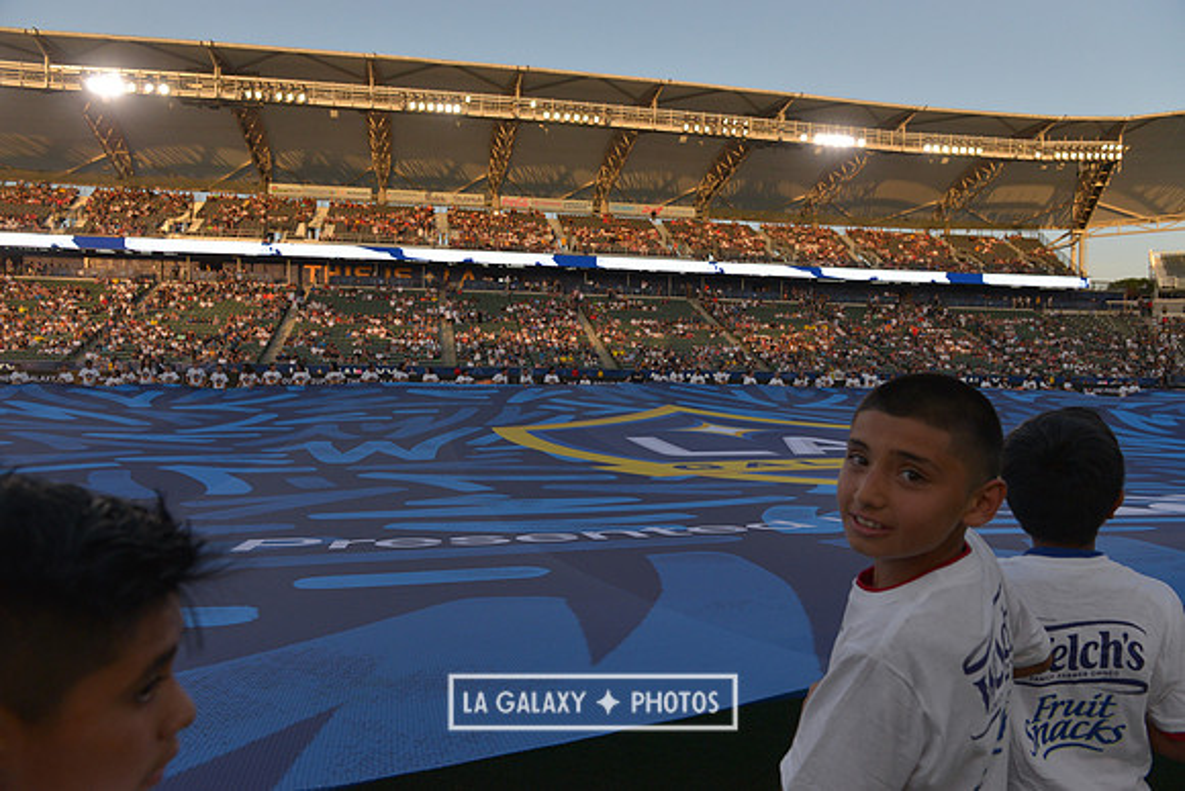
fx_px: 790
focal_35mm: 24
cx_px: 592
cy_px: 396
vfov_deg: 53.2
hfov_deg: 73.7
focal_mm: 24
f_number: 6.3
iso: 1000
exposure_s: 1/2000
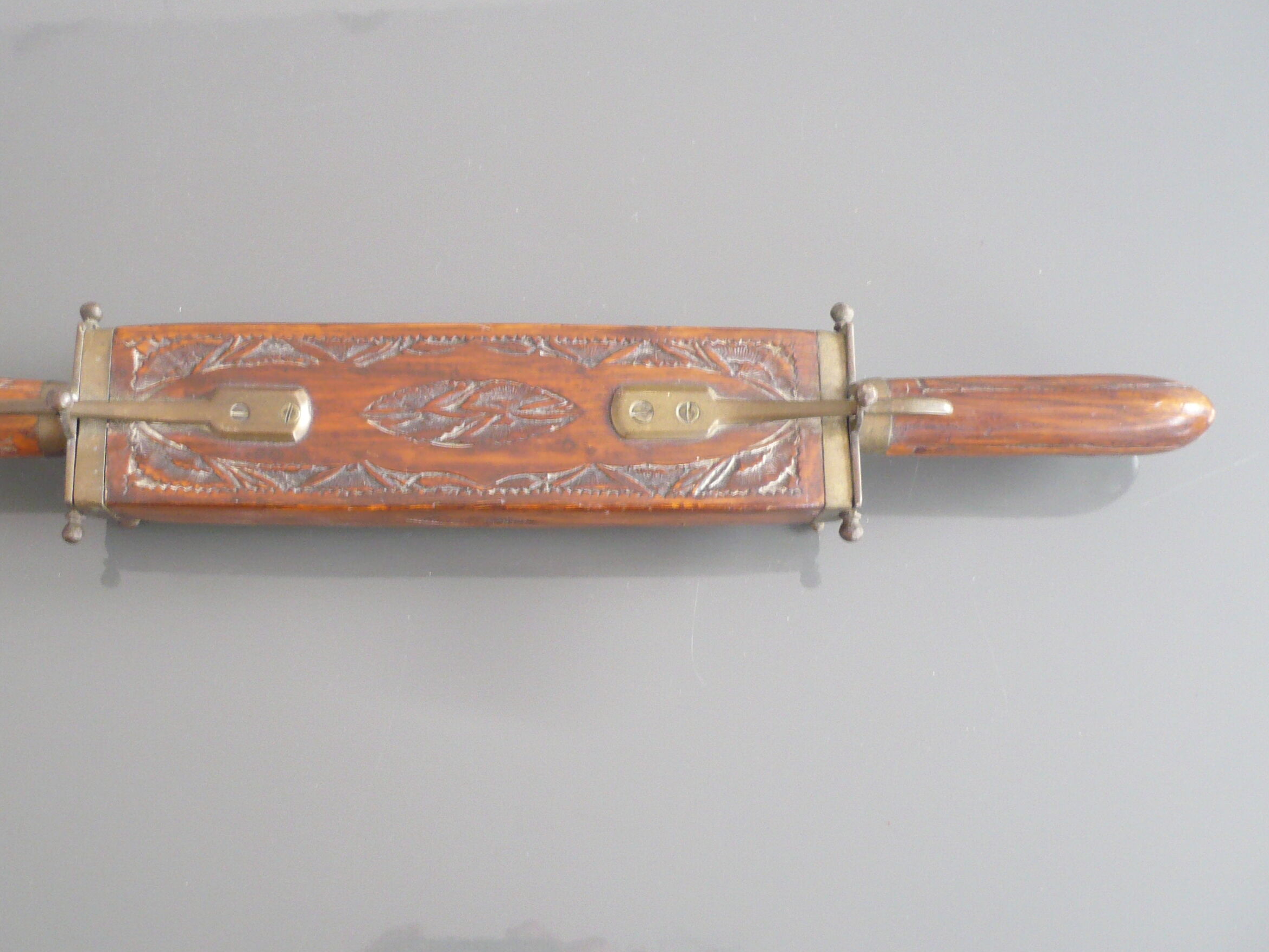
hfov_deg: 41.1
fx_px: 1686
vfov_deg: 31.5
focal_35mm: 46
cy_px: 453
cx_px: 529
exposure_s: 1/20
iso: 200
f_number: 2.8
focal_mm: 5.8
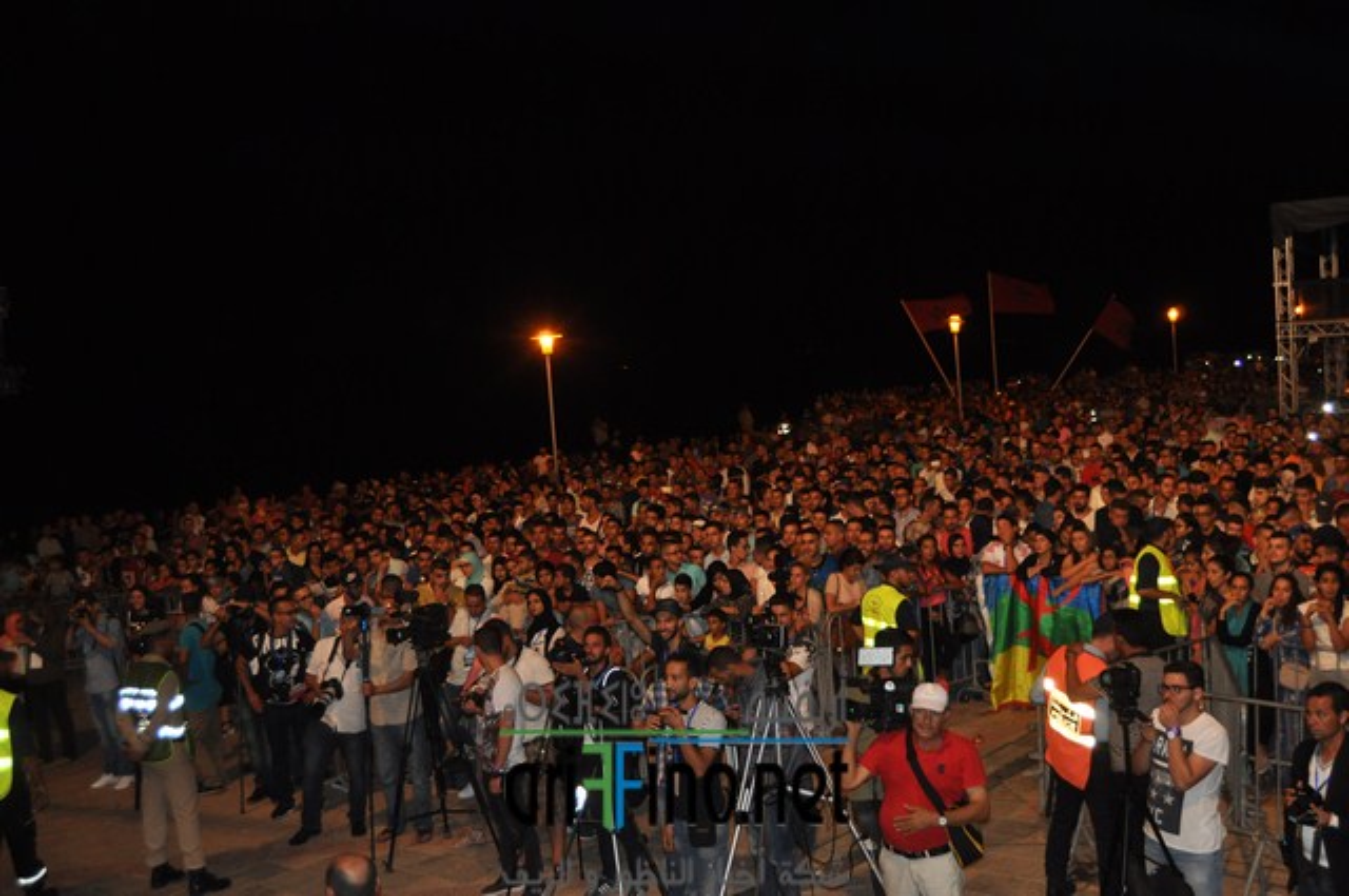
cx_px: 674
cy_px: 448
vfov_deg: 34.1
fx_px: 1460
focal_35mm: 39
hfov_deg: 49.6
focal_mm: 26
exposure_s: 1/60
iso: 800
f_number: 4
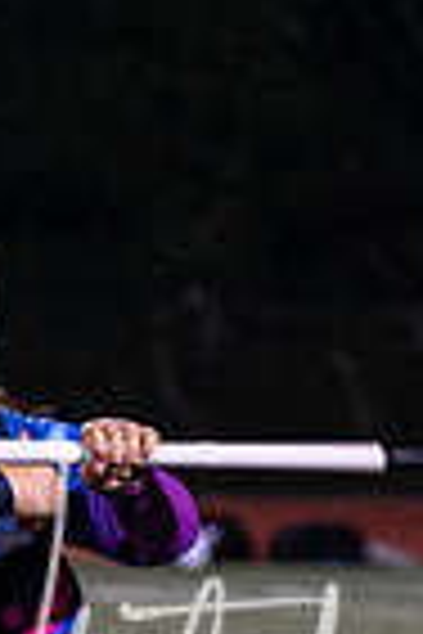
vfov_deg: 2.7
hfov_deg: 1.8
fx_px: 13429
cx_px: -89
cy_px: 956
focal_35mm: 762
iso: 3200
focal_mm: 130
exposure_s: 1/200
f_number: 4
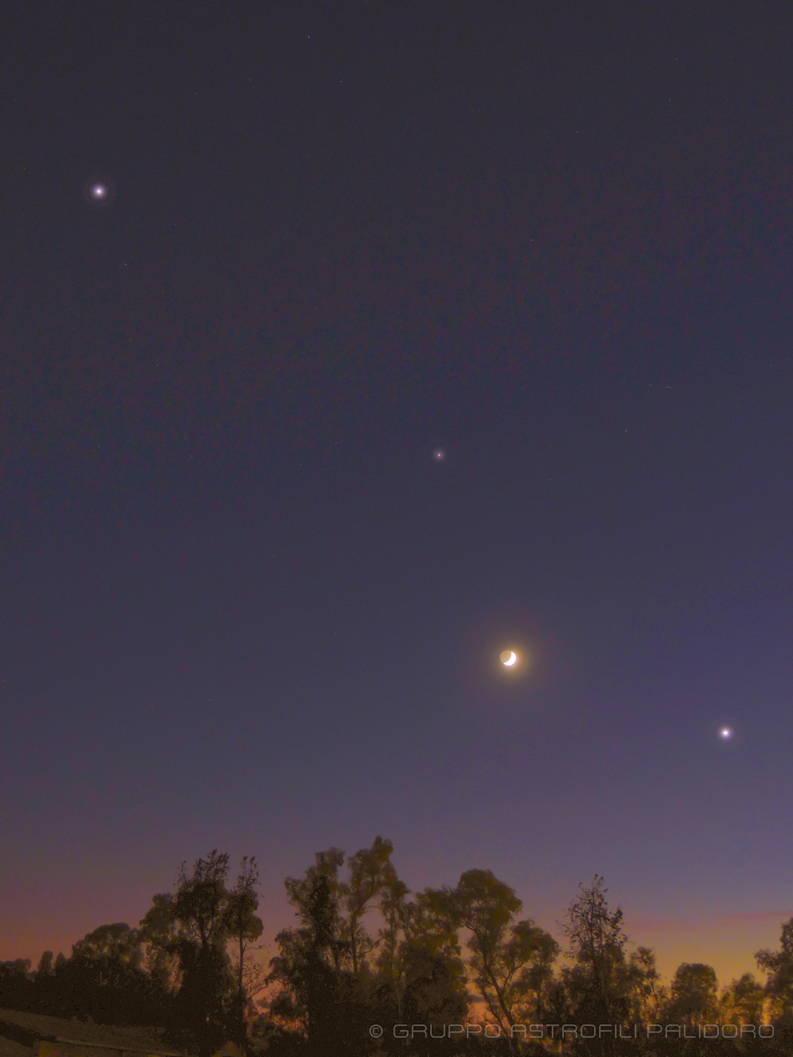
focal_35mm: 47
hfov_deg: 30.9
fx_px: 1436
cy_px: 528
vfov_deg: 40.4
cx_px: 396
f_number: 3.5
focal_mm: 8.3
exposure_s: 3
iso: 200
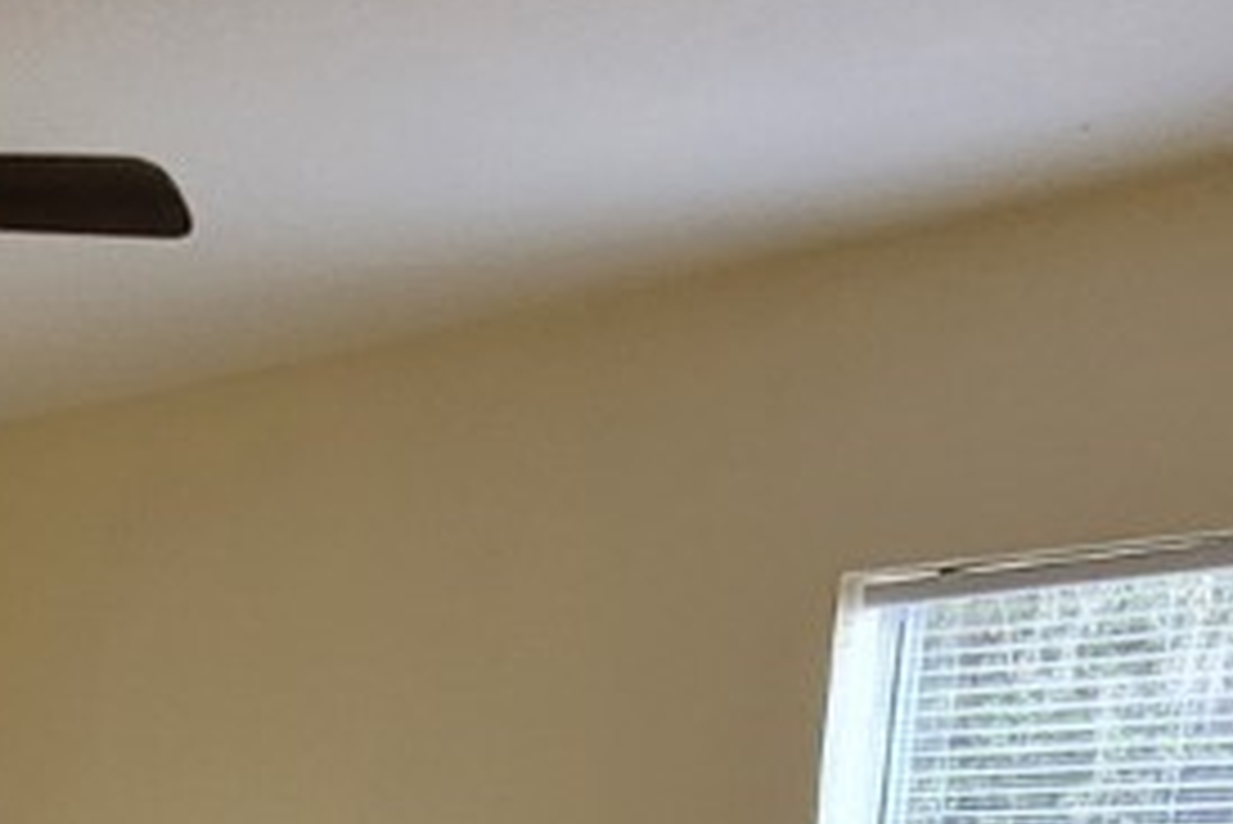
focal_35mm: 71
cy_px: 1864
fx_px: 2433
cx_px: 225
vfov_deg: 14.3
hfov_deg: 27.8
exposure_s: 1/60
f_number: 2.2
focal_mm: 1.74
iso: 125
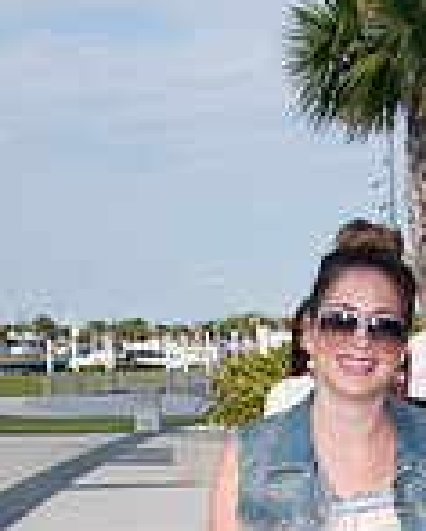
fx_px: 1824
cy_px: 610
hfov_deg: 12.9
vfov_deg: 16.0
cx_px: 532
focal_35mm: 116
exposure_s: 1/250
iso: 100
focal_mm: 27
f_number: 10
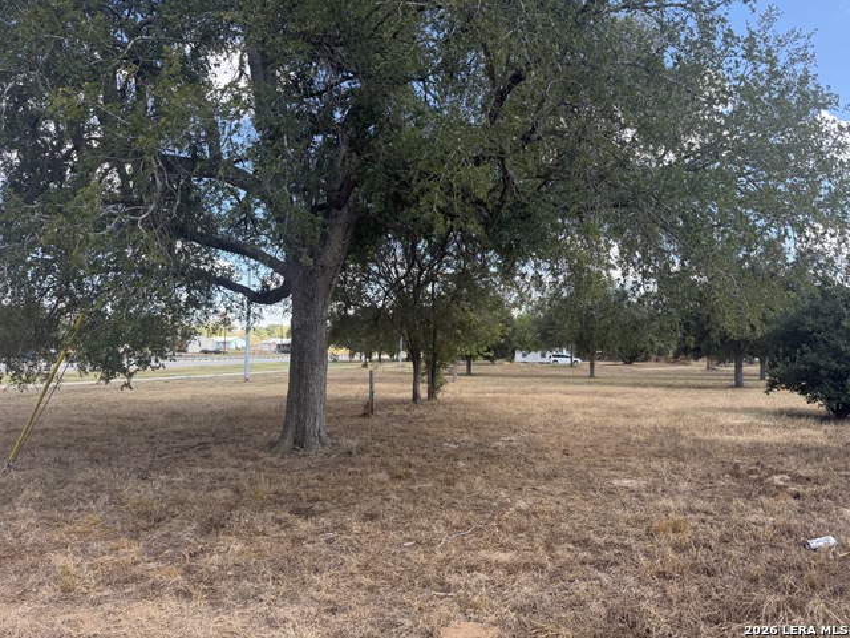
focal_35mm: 24
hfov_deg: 71.6
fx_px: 589
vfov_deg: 56.8
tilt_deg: +5.3
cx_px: 425
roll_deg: -1.6
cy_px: 319
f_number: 1.78
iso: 100
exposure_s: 1/1230
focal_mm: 6.76
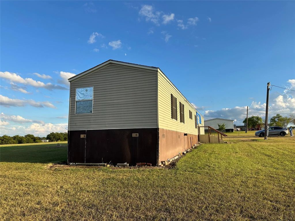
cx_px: 148
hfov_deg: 71.6
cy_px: 110
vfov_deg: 56.8
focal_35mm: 24
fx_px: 205
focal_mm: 6.86
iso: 80
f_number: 1.78
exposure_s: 1/2028
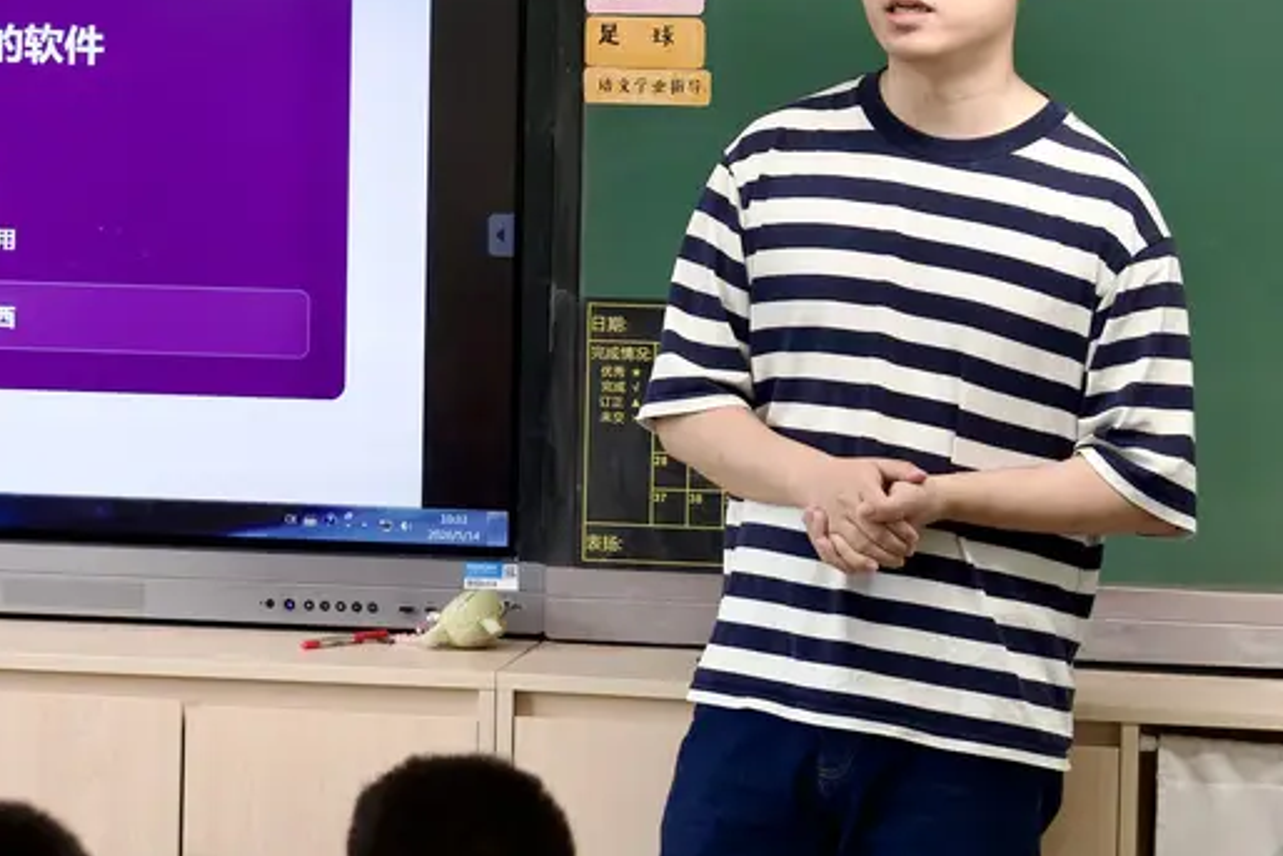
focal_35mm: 189
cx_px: 147
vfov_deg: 7.3
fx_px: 6737
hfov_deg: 10.8
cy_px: 102
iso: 500
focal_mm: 54
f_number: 4
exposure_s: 1/160
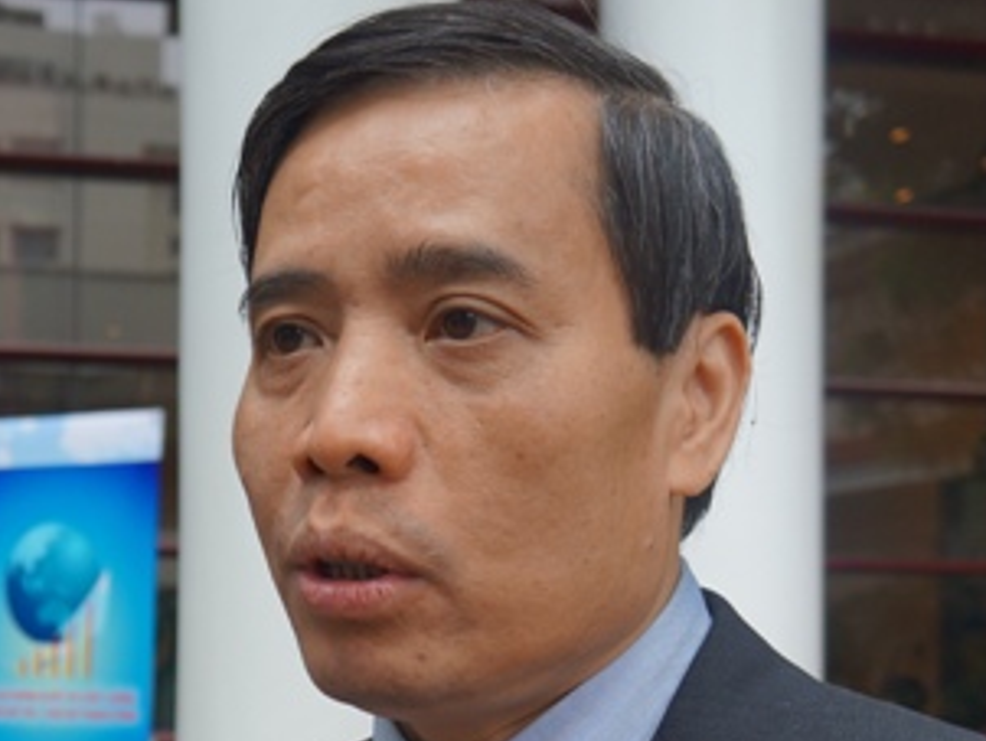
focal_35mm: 70
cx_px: 72
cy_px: 681
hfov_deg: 26.6
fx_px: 1999
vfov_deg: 20.5
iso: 200
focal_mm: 21
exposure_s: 1/200
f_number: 4
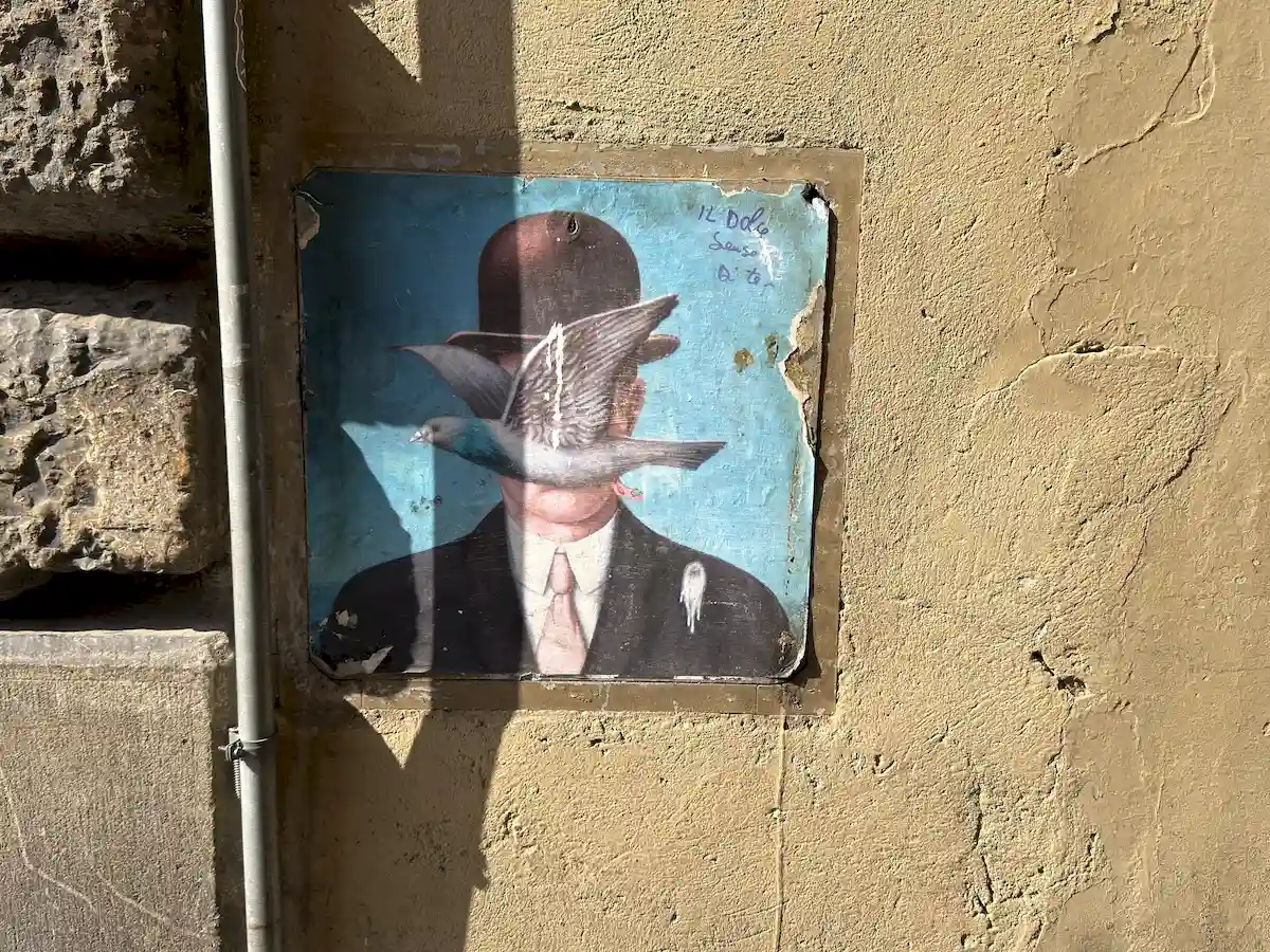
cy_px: 476
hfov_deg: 52.6
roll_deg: -1.4
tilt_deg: -10.6
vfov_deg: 40.7
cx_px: 635
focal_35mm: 35
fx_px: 1284
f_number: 1.78
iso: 64
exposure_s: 1/2262
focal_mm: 6.76
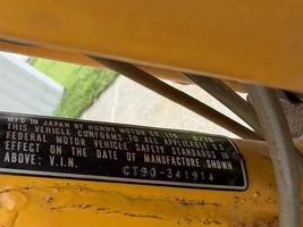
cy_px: 155
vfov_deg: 39.1
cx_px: 108
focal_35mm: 36
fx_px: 315
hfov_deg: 50.7
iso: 40
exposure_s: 1/141
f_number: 2.2
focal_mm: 2.22
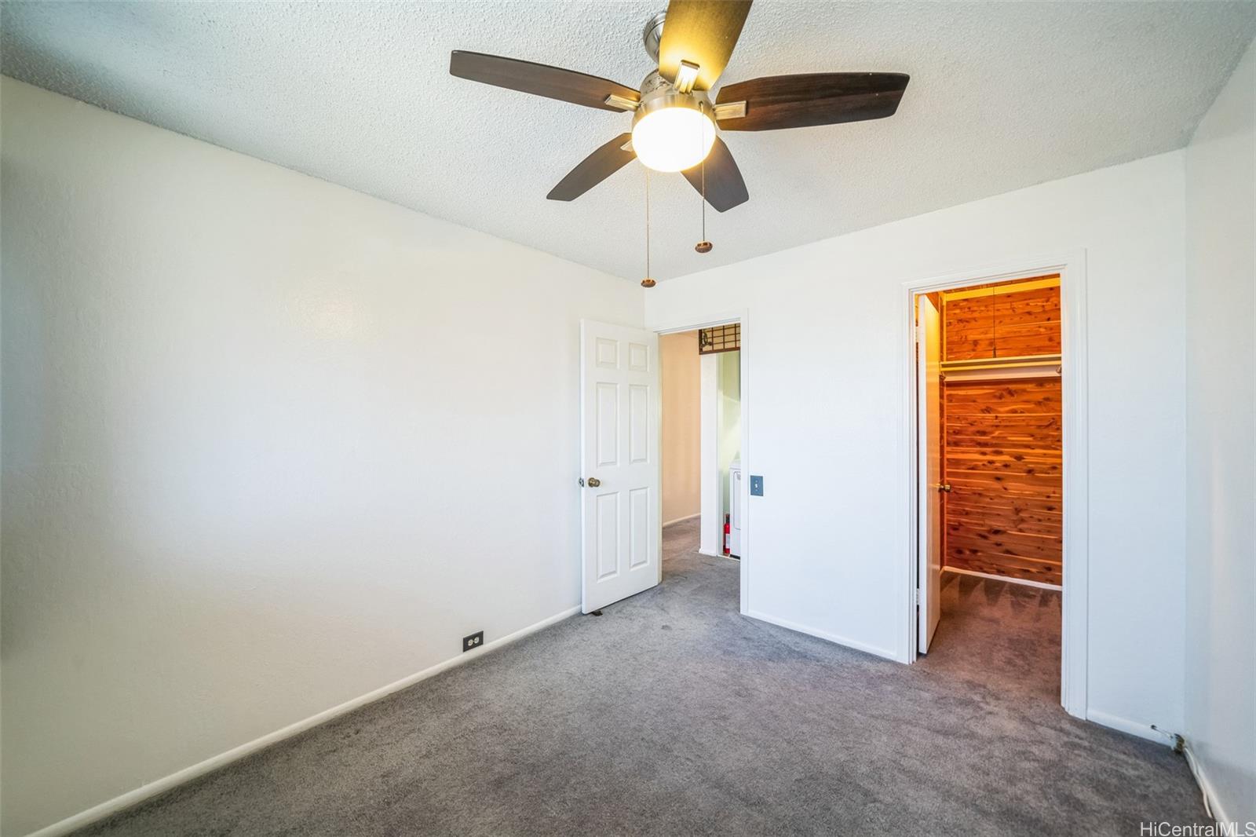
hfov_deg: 108.3
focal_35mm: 13
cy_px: 418
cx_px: 628
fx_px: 453
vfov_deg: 85.4
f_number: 6.3
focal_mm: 13
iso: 500
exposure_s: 1/10
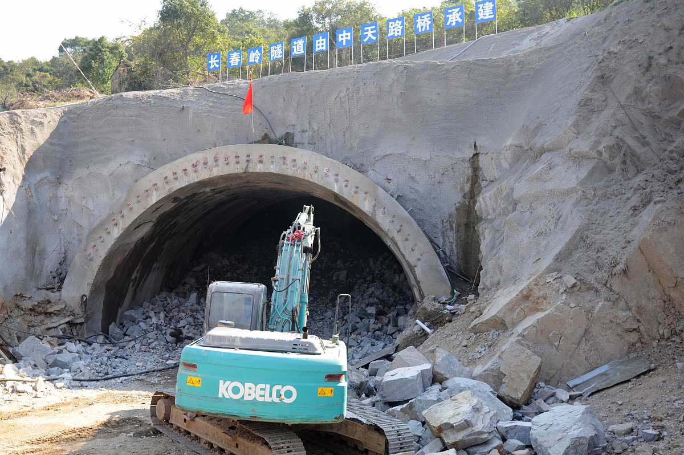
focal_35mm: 35
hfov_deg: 54.5
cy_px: 228
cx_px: 342
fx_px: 664
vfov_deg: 37.8
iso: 200
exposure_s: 1/160
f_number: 6.3
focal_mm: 35
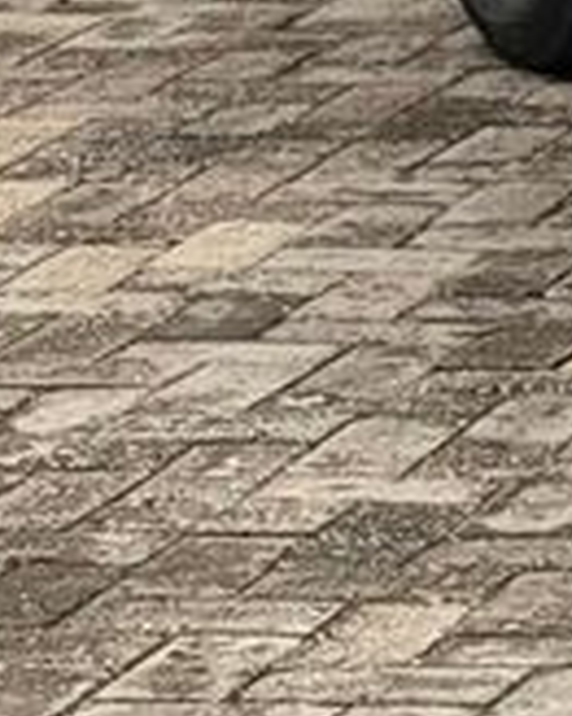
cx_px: 2015
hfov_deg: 5.2
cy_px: -463
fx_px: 5761
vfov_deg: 7.0
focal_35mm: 272
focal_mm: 6.76
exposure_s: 1/3891
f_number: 1.78
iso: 64
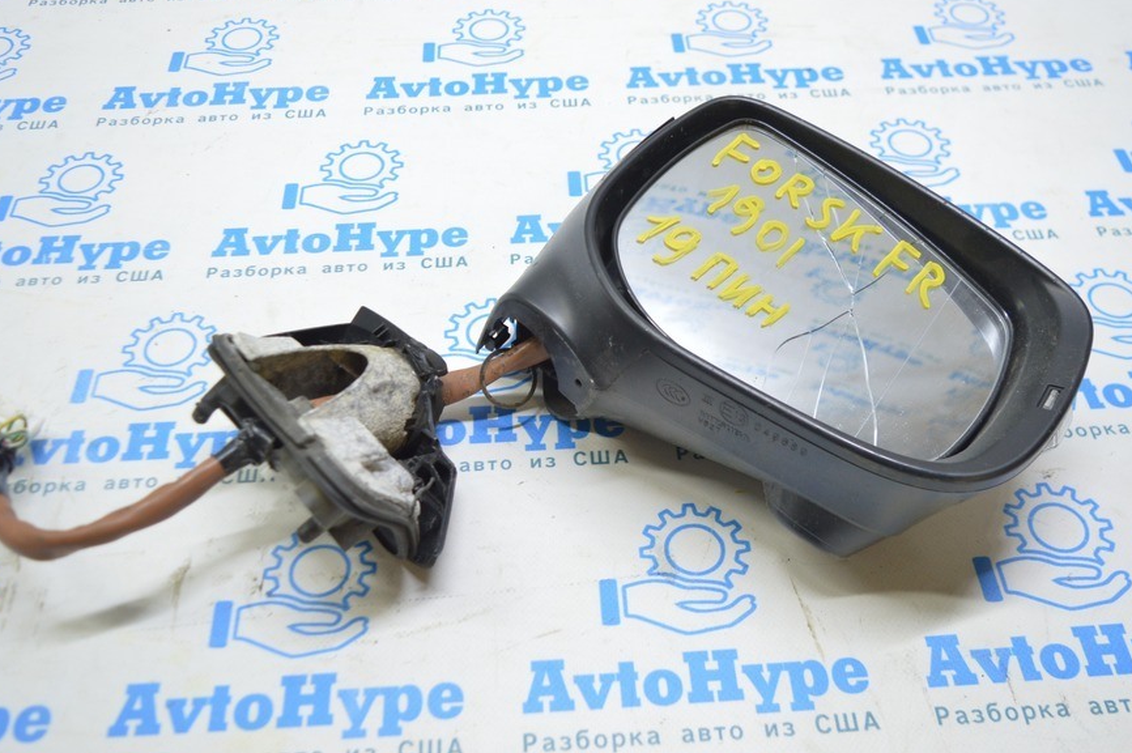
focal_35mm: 39
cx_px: 567
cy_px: 321
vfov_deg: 34.1
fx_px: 1225
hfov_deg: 49.6
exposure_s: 1/40
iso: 400
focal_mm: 22
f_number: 3.8
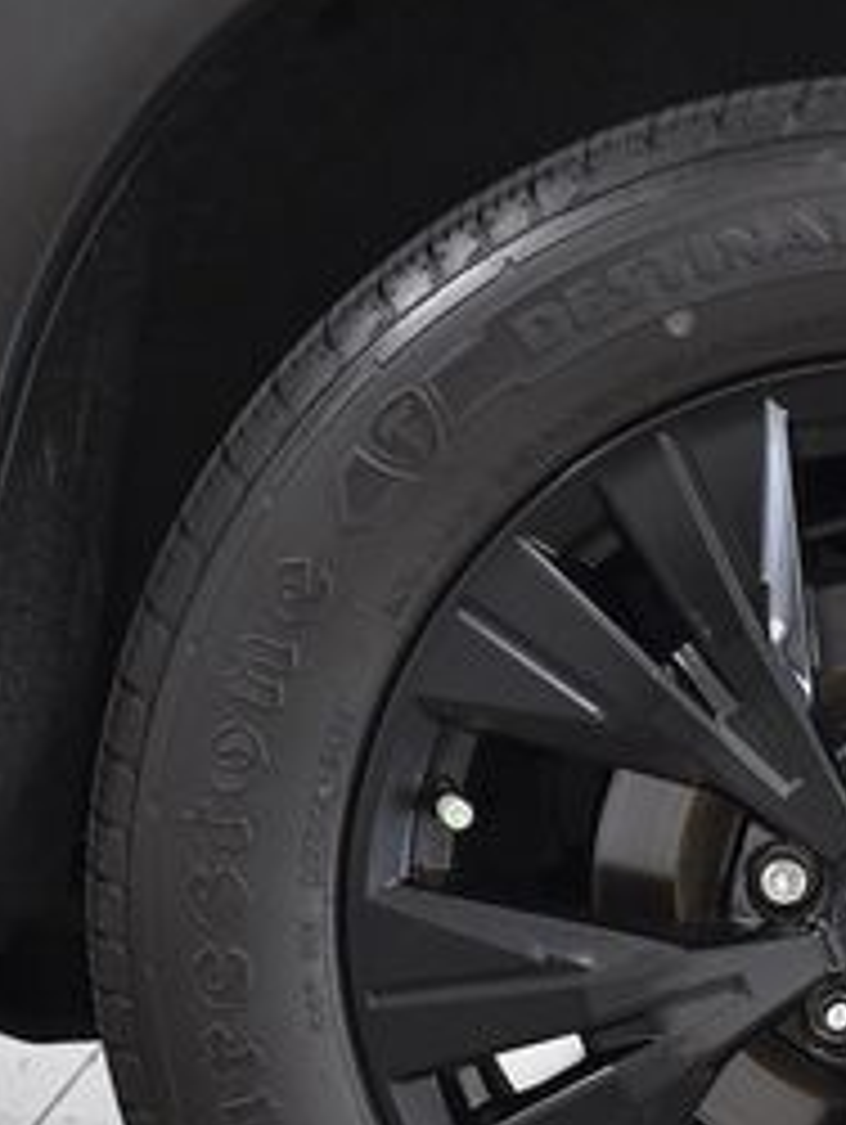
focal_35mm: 118
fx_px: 3839
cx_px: 896
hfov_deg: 12.4
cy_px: 907
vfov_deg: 16.5
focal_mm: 32
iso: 1250
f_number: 4
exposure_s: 1/250
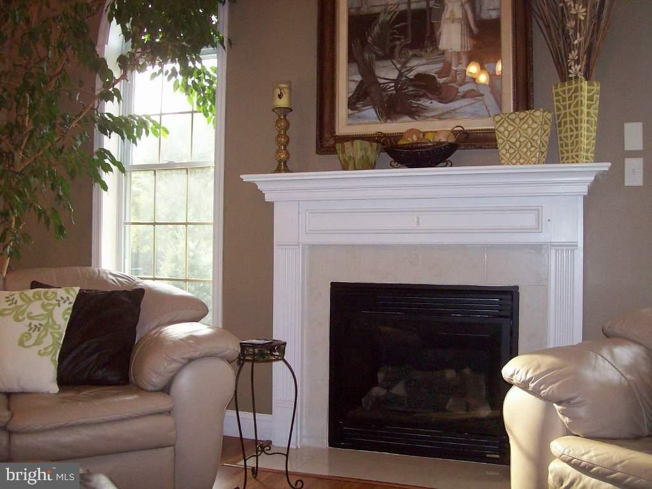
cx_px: 326
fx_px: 678
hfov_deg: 51.4
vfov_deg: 39.7
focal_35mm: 36
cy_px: 244
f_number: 2.7
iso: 140
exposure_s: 1/64
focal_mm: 6
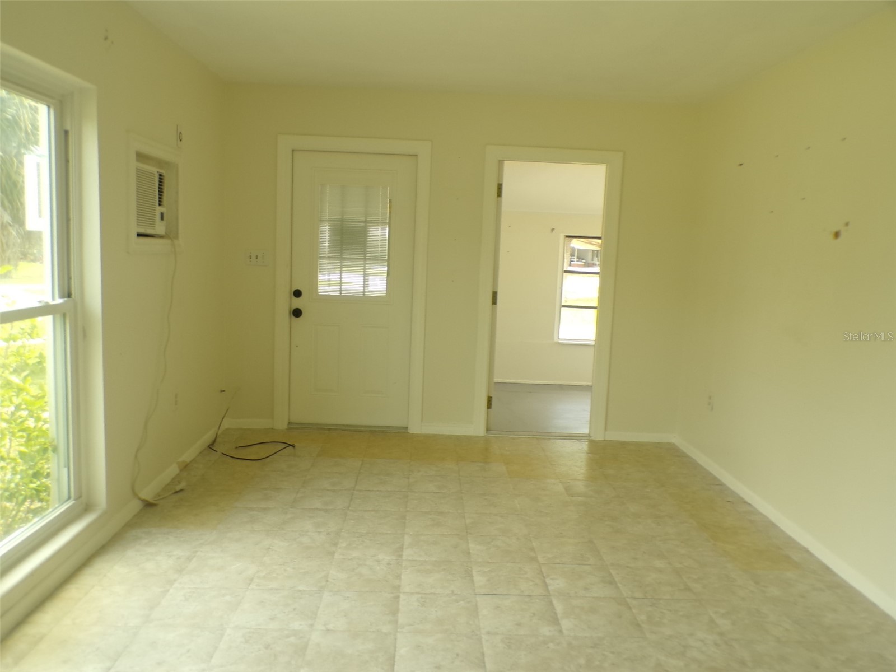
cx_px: 448
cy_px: 336
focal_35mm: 28
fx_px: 725
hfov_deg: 63.4
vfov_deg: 49.7
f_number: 3.1
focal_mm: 5
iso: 100
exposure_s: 1/56
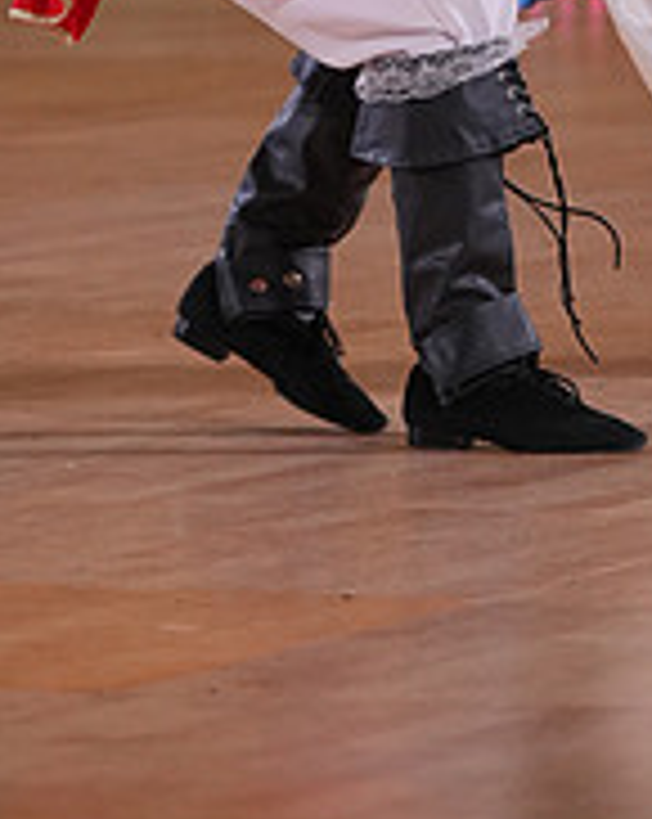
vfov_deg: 3.9
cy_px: -266
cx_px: 758
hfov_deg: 3.1
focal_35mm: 500
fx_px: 12091
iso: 2000
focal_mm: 167
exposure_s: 1/400
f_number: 5.6
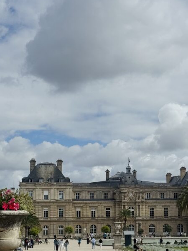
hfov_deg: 17.9
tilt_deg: +6.0
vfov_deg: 23.8
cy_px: 158
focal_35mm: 82
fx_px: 593
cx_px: 147
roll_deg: +0.6
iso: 64
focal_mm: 6.76
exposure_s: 1/12500
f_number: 1.78
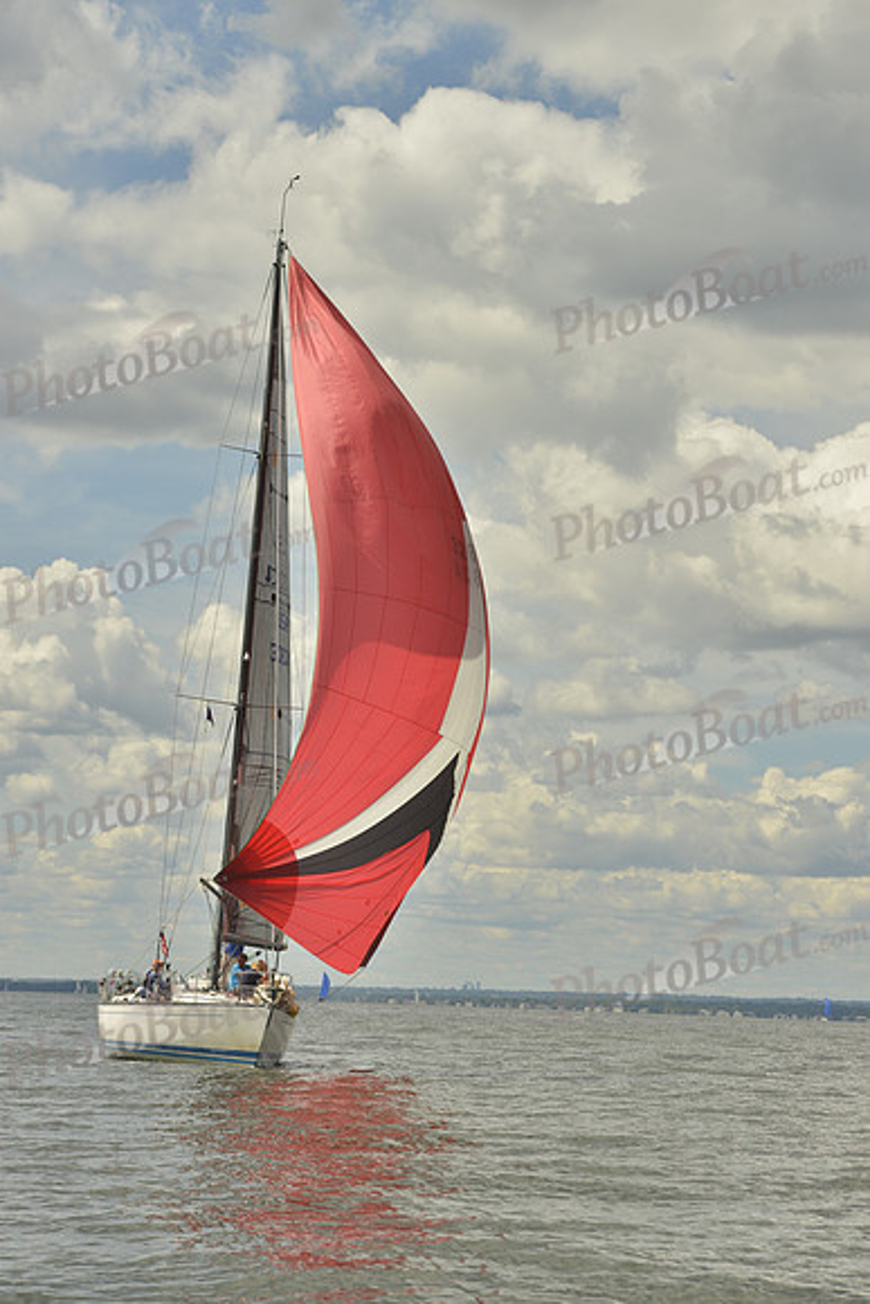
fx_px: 3623
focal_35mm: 100
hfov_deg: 13.7
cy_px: 652
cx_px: 435
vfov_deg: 20.4
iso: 200
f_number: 8
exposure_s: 1/1000
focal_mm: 100
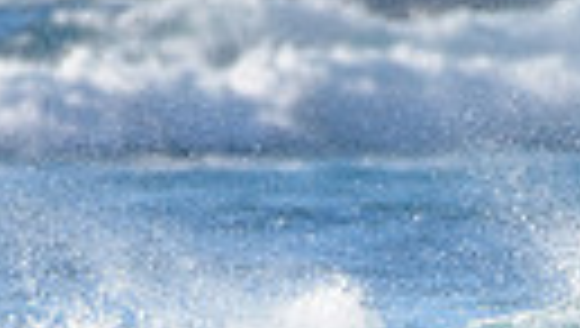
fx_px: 44341
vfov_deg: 0.4
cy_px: 495
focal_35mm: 2879
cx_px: 300
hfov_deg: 0.7
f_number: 5.6
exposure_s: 1/2000
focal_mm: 500
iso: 560
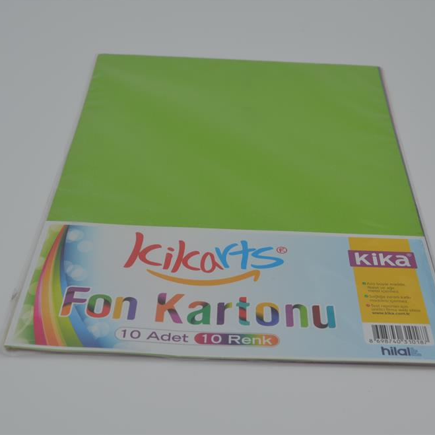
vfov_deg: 29.6
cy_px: 216
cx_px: 244
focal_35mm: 58
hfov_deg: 29.5
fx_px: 825
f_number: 6.3
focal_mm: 30
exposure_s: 1/80
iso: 100
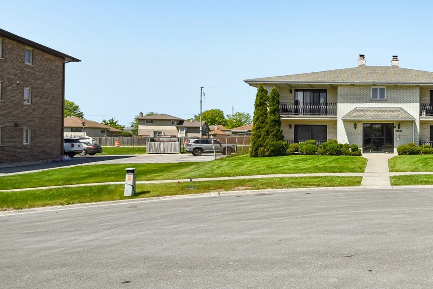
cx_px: 389
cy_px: 112
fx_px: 325
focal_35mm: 27
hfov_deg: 57.9
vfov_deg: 47.6
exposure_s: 1/1600
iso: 500
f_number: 8
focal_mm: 10
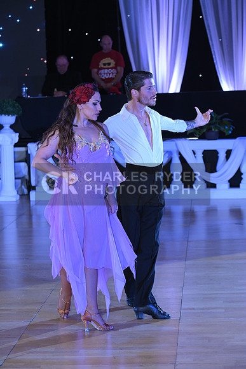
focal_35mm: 95
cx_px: 123
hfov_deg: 14.4
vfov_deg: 21.5
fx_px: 973
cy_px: 184
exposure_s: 1/200
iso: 2000
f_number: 5.6
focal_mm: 95
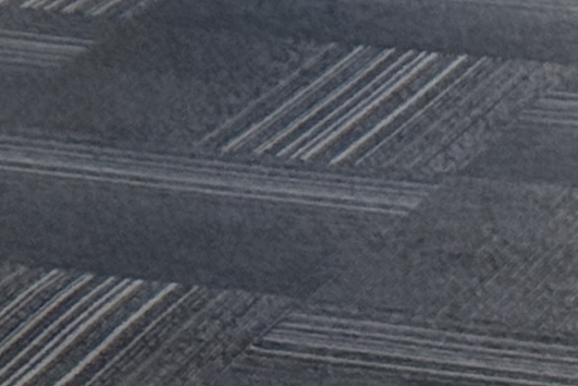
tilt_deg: -7.5
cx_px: -56
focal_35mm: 379
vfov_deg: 3.6
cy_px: -610
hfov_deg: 5.4
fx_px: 6085
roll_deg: -0.6
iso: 125
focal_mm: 6.76
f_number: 1.78
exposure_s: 1/158
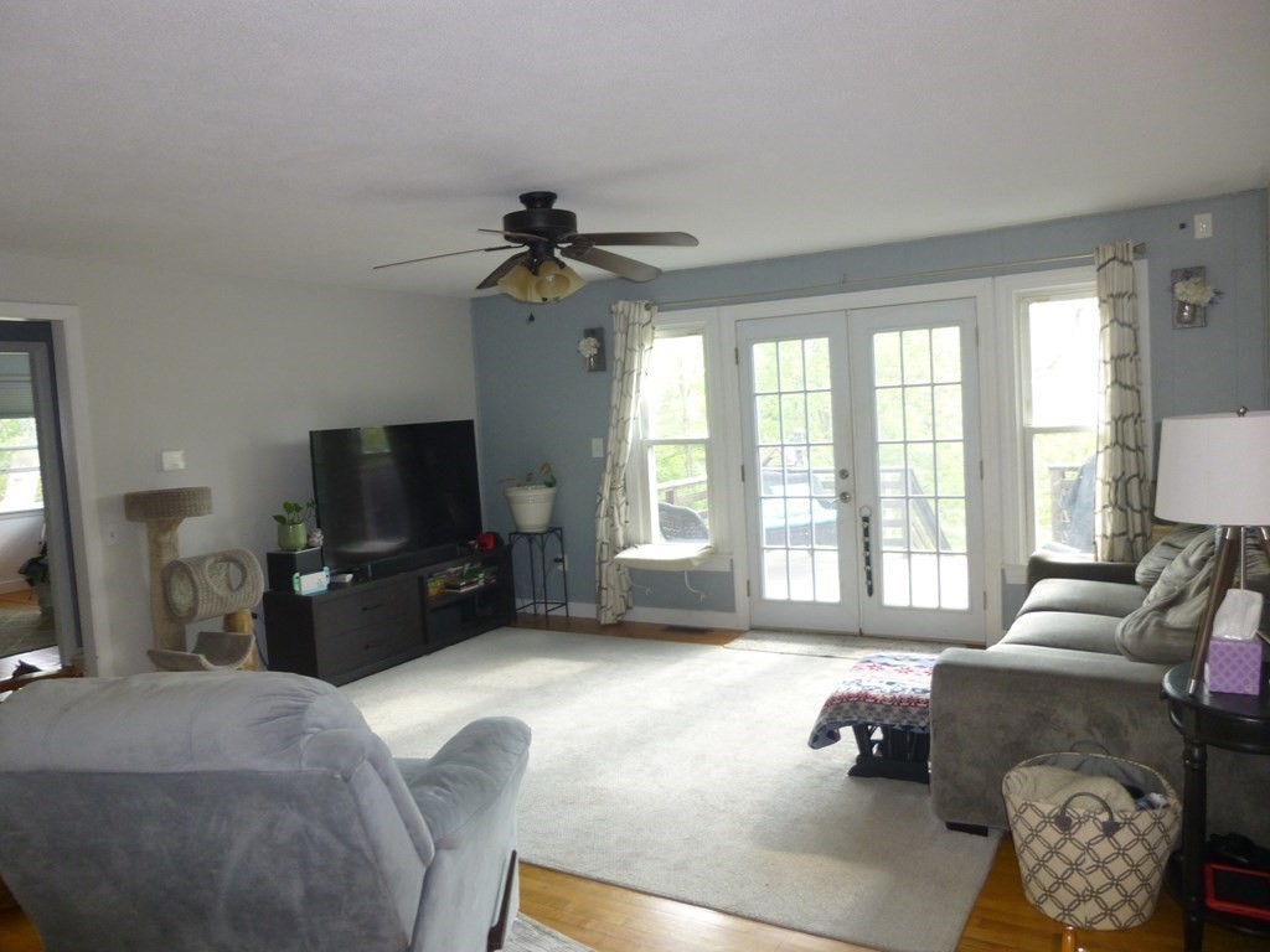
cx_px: 635
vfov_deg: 54.9
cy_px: 476
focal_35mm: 25
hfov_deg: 69.4
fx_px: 917
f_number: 3.1
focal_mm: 4.5
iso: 200
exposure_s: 1/25
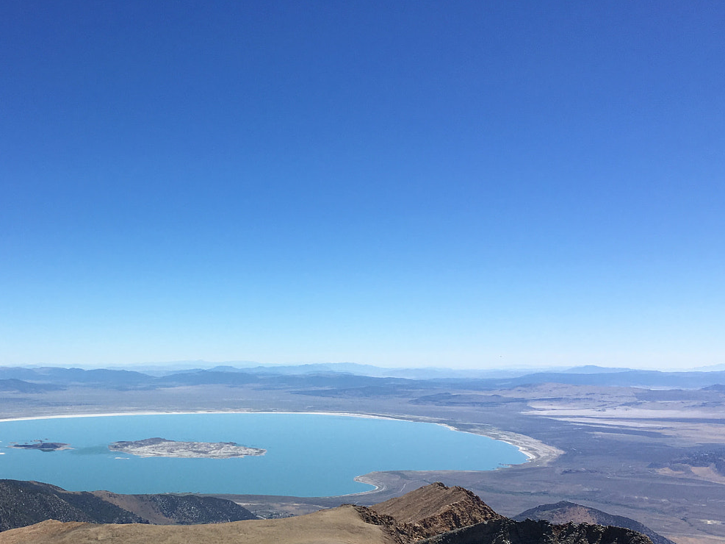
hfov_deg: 39.4
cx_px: 190
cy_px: 432
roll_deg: +0.3
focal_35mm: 47
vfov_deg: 30.2
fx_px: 984
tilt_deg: -5.4
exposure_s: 1/2198
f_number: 2.2
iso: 25
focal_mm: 4.15
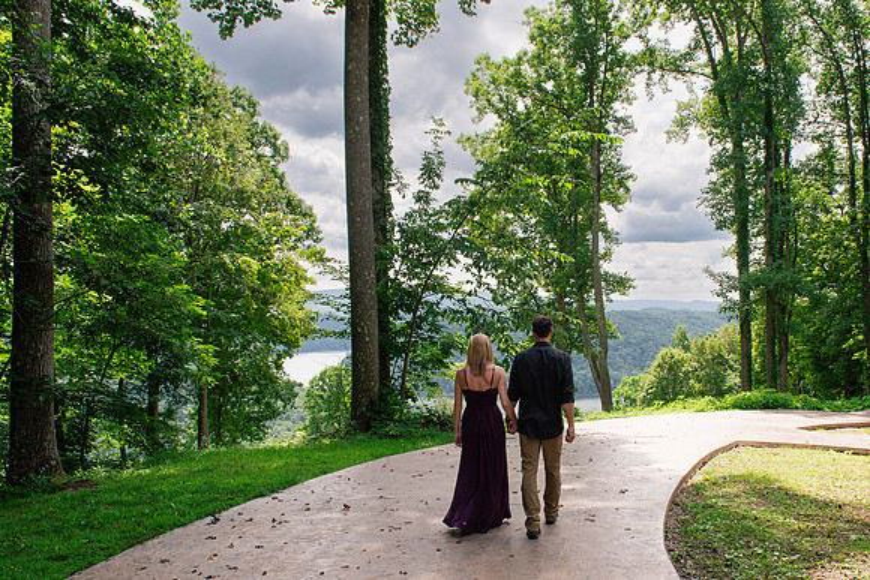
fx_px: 721
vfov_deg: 43.6
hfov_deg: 61.4
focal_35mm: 30
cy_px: 345
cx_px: 541
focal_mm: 24
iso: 500
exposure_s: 1/800
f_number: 8
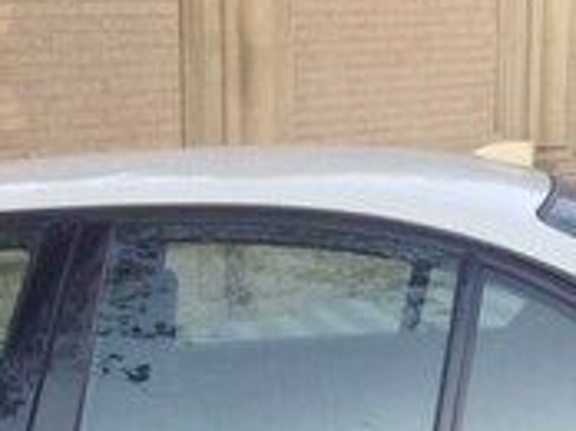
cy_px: 638
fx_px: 2077
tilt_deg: -18.6
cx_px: 26
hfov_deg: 15.5
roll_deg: +1.8
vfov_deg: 11.4
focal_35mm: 125
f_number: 2.4
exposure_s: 1/217
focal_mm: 3.3
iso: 25
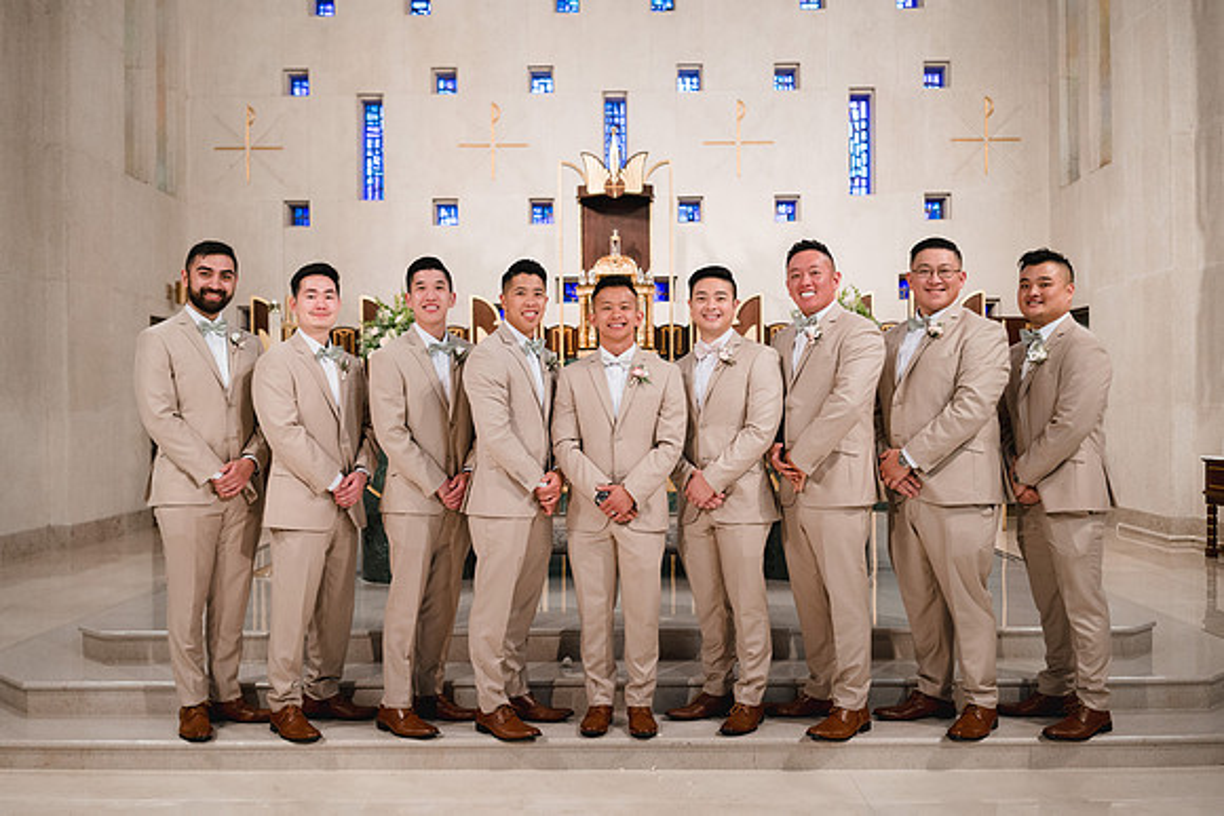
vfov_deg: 36.8
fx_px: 1228
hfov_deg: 53.0
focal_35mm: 36
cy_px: 408
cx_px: 604
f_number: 3.2
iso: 1600
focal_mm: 35
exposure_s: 1/200
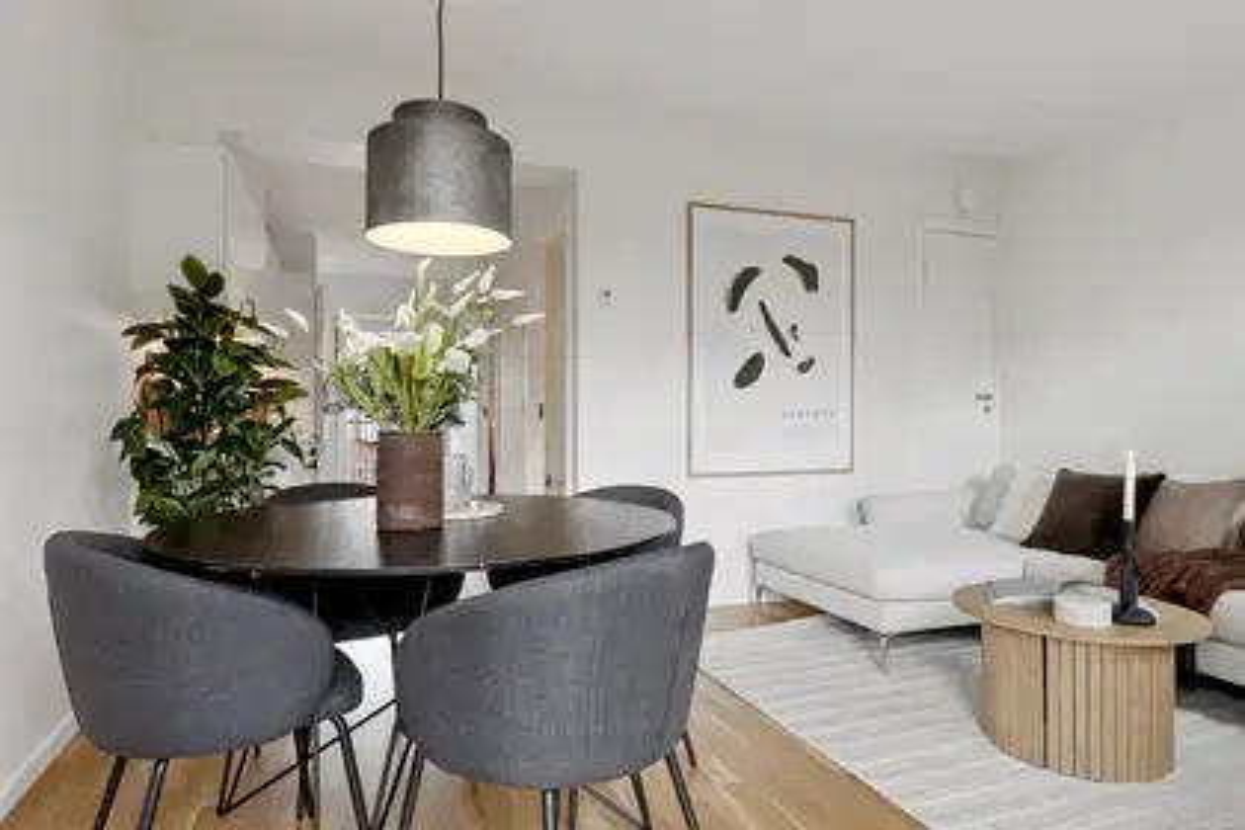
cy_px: 415
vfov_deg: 56.1
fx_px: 778
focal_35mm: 22
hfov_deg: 77.3
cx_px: 622
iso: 200
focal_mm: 15
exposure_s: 1/50
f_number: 6.3
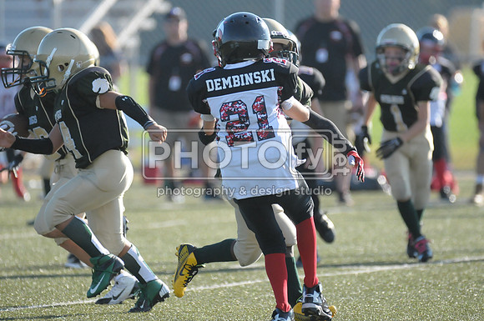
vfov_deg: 3.0
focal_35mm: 450
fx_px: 6042
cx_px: 242
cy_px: 160
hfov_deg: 4.6
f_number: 4
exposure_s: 1/4000
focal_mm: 300
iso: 1600
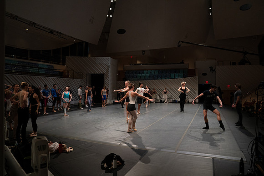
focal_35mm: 24
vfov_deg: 53.2
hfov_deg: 73.7
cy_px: 88
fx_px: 176
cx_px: 132
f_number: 4
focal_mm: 24
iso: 3200
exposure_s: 1/400
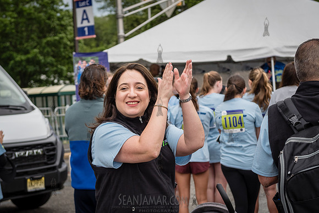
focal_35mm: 85
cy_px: 113
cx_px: 154
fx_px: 756
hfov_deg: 23.8
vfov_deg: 16.0
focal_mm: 58
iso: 400
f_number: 4
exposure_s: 1/1250
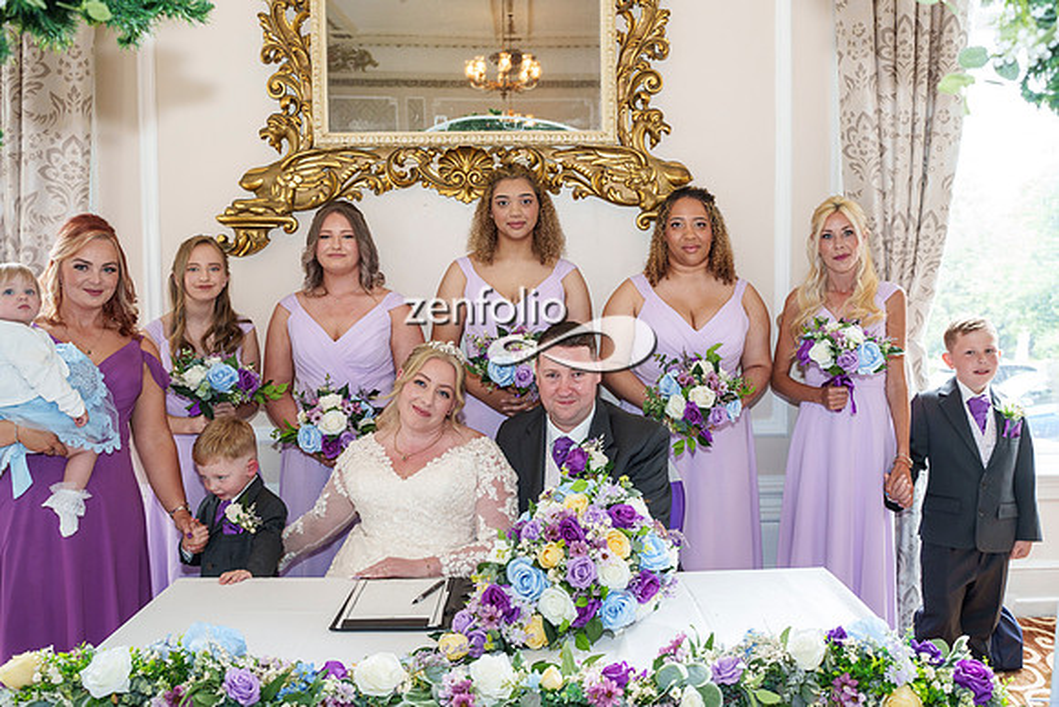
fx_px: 883
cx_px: 560
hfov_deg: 61.9
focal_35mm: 30
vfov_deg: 43.6
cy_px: 347
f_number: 4
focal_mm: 28
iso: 800
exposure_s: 1/160
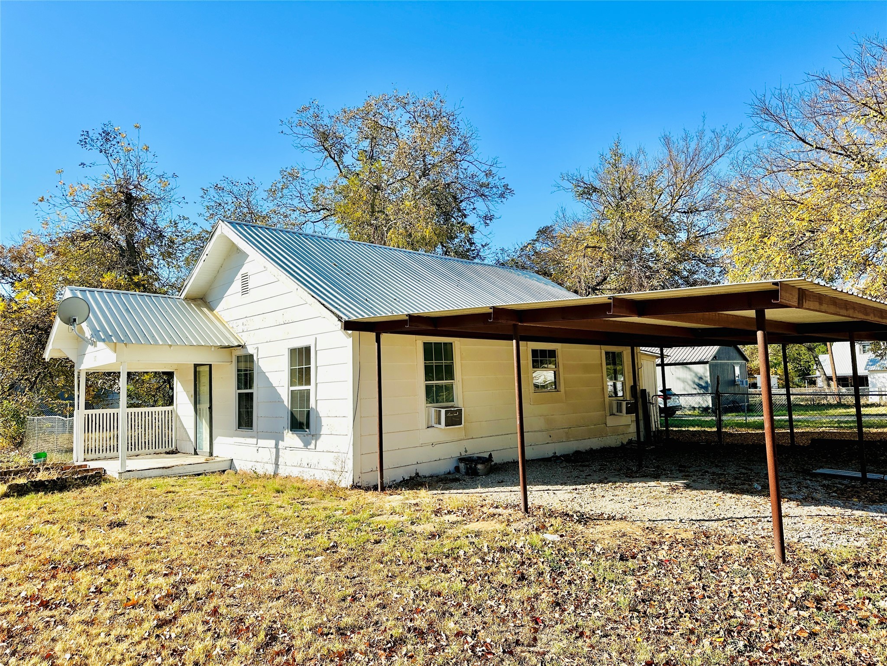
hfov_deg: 71.6
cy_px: 333
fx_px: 615
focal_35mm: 24
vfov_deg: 56.8
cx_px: 444
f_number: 1.78
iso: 80
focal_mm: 6.86
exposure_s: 1/3597
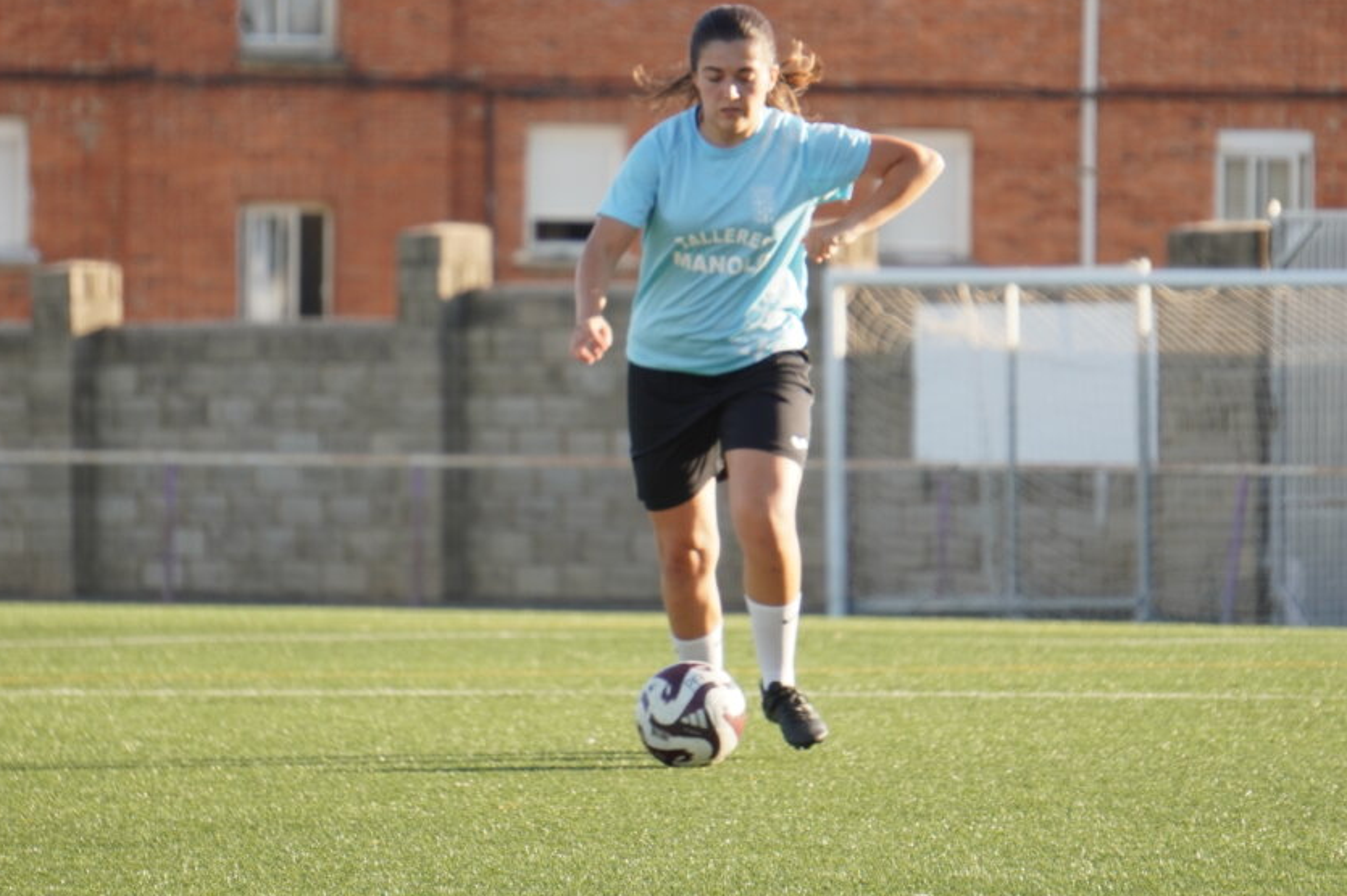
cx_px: 628
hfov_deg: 5.0
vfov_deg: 3.3
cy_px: 333
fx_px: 15484
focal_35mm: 414
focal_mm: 180
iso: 250
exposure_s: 1/320
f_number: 6.3
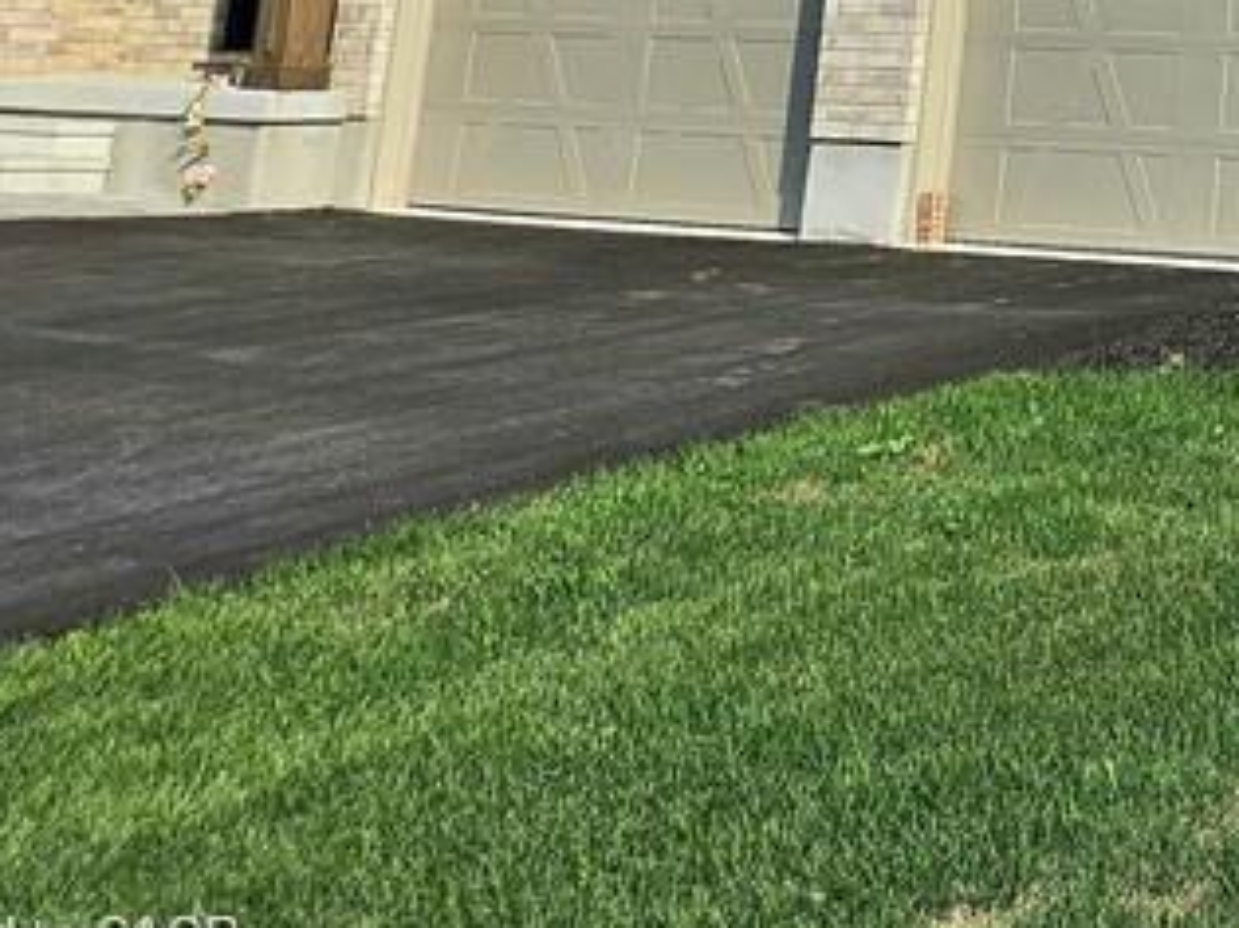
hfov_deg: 21.4
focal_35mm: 78
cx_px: 1813
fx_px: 2791
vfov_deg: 16.8
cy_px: -535
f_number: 1.8
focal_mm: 5
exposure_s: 1/5000
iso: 50
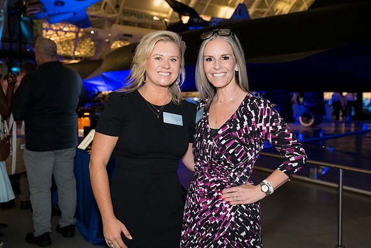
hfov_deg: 46.4
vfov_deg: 31.9
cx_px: 186
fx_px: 433
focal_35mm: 42
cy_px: 124
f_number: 4
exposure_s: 1/160
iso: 3200
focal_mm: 42
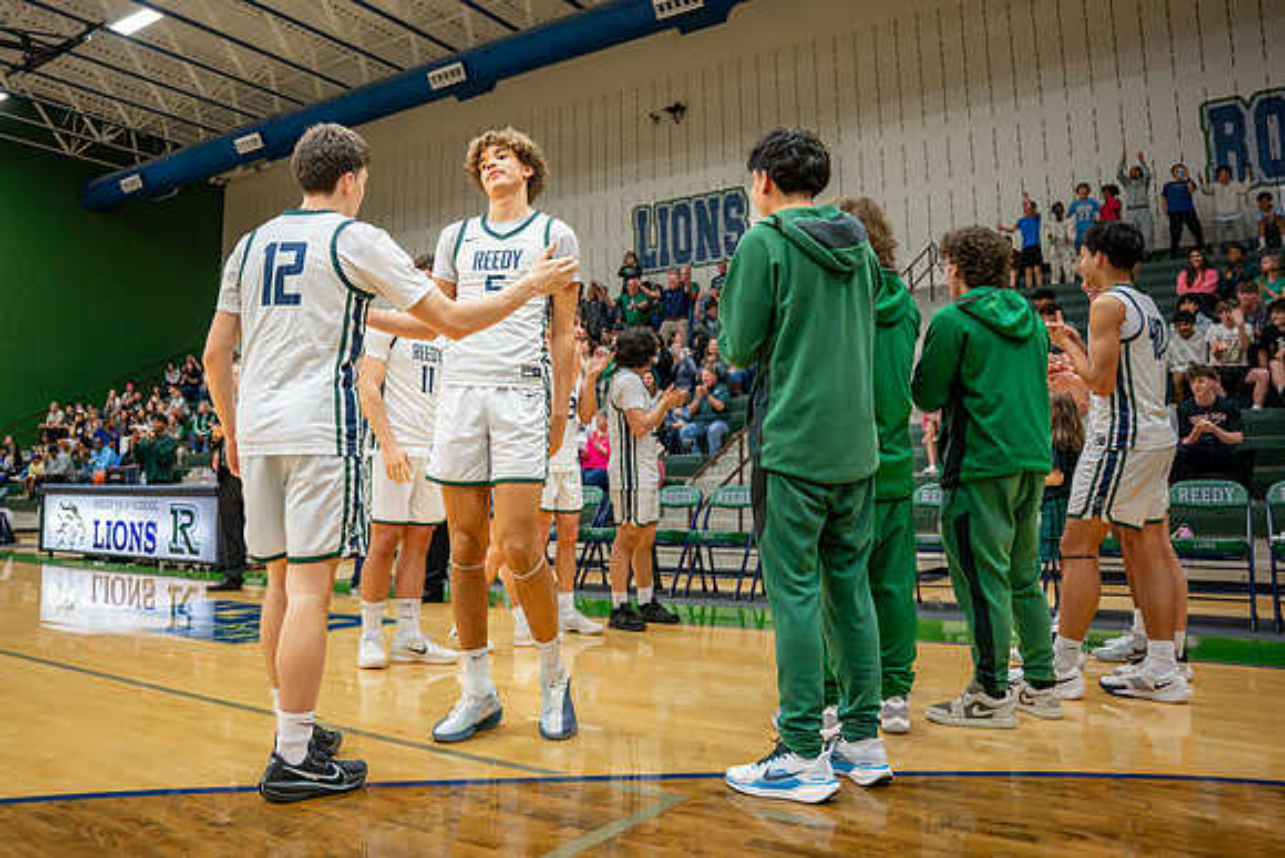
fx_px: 1007
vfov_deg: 46.0
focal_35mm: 28
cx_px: 550
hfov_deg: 64.8
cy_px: 364
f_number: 2.8
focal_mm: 24
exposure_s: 1/1000
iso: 6400
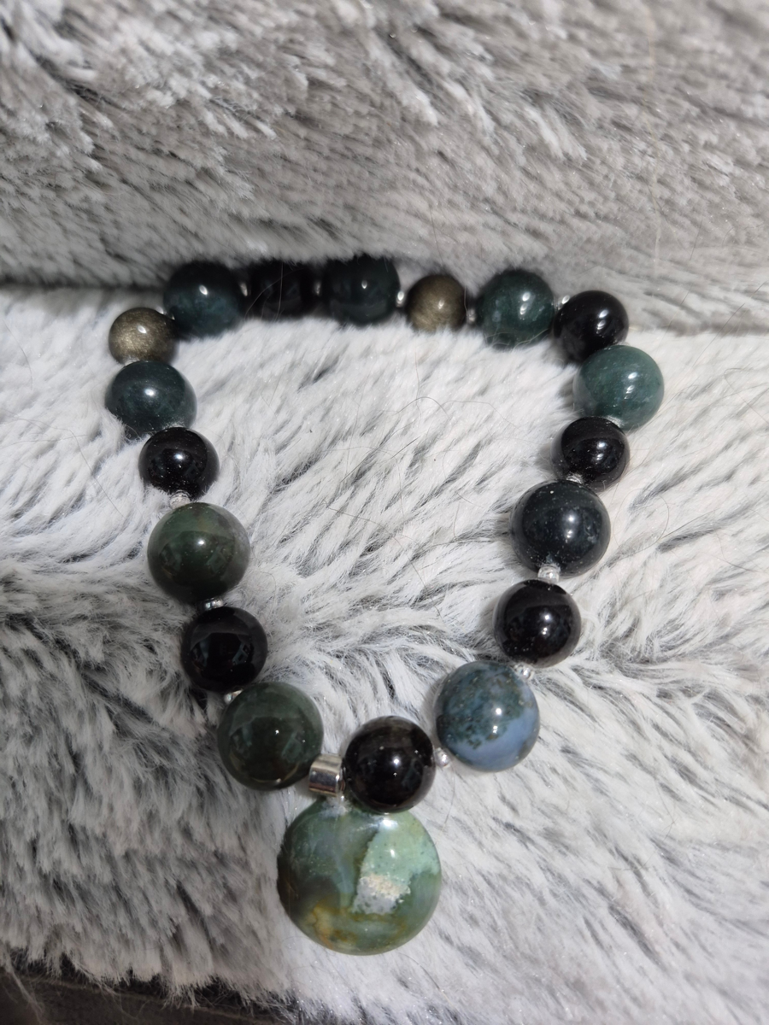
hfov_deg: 58.9
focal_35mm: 23
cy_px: 512
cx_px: 384
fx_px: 681
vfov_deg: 73.9
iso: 125
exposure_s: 1/120
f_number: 1.8
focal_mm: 5.4
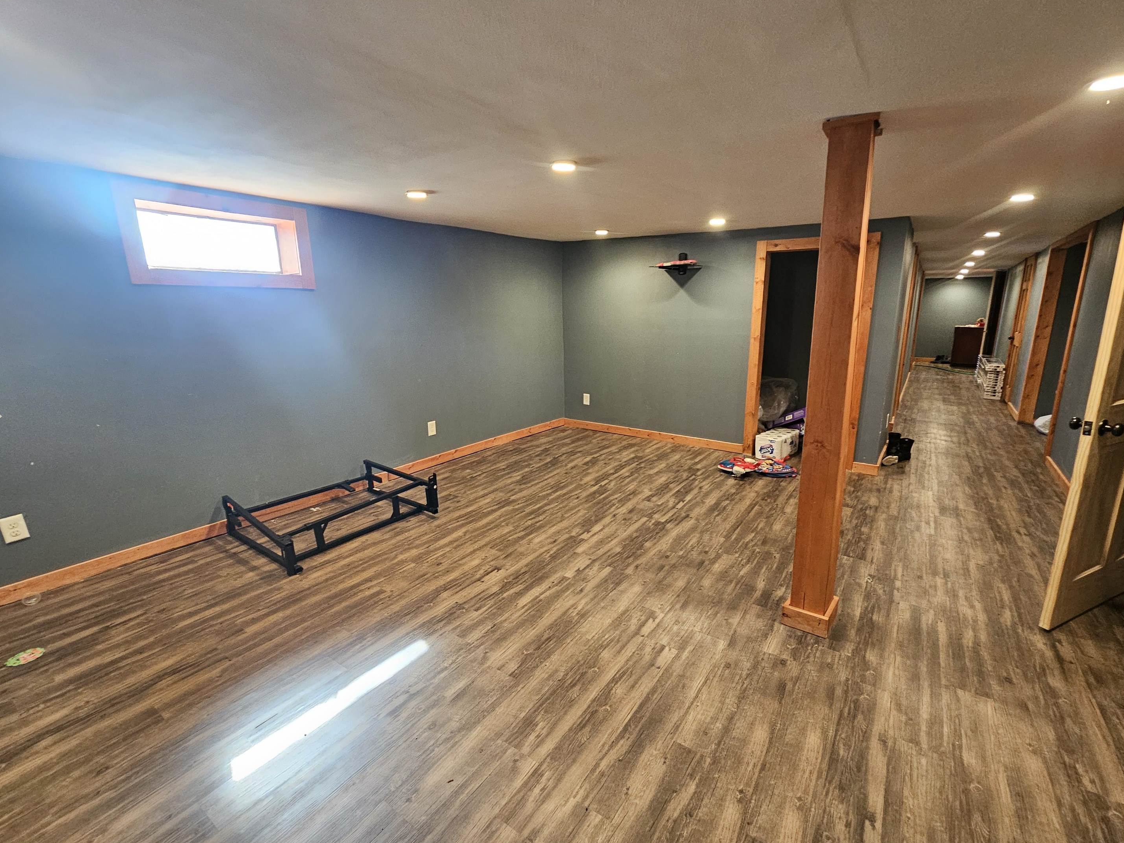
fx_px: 455
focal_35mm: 14
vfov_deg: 85.6
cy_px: 412
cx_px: 580
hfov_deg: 102.0
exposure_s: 1/40
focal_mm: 2.2
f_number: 2.2
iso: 400
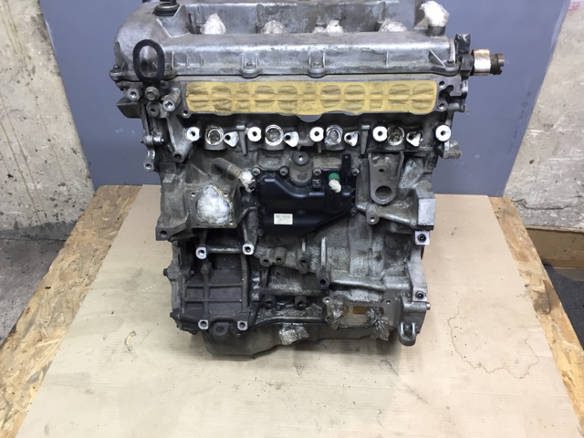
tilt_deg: -40.2
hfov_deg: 61.7
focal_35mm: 29
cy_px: 219
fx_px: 489
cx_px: 292
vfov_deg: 48.2
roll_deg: -1.5
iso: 80
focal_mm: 4.15
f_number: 2.2
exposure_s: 1/33
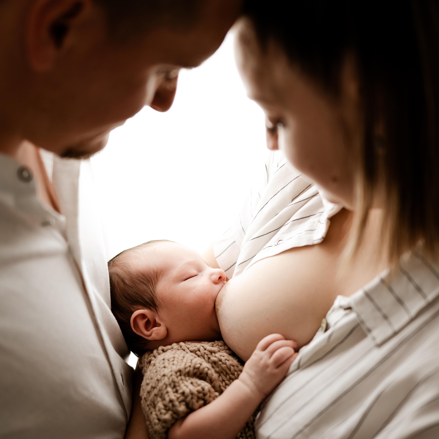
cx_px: 235
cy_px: 247
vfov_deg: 30.0
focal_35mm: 57
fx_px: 818
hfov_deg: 30.0
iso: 200
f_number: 2
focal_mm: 40
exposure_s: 1/500
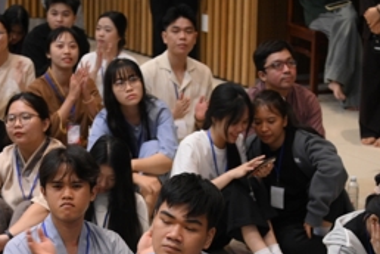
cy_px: 276
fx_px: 1647
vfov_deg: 8.7
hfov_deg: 13.2
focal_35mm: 156
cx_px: 138
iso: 2500
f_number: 4
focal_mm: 62
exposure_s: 1/100
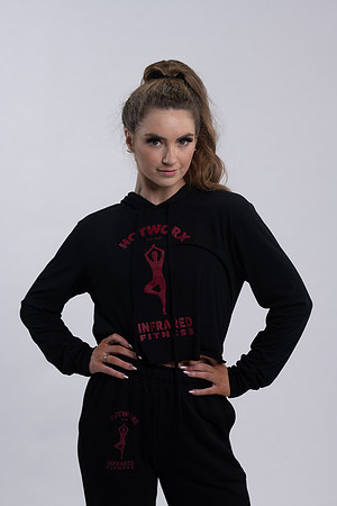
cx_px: 168
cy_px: 253
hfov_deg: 16.1
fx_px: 1193
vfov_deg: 23.9
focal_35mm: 85
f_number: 4
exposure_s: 1/125
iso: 125
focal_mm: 85
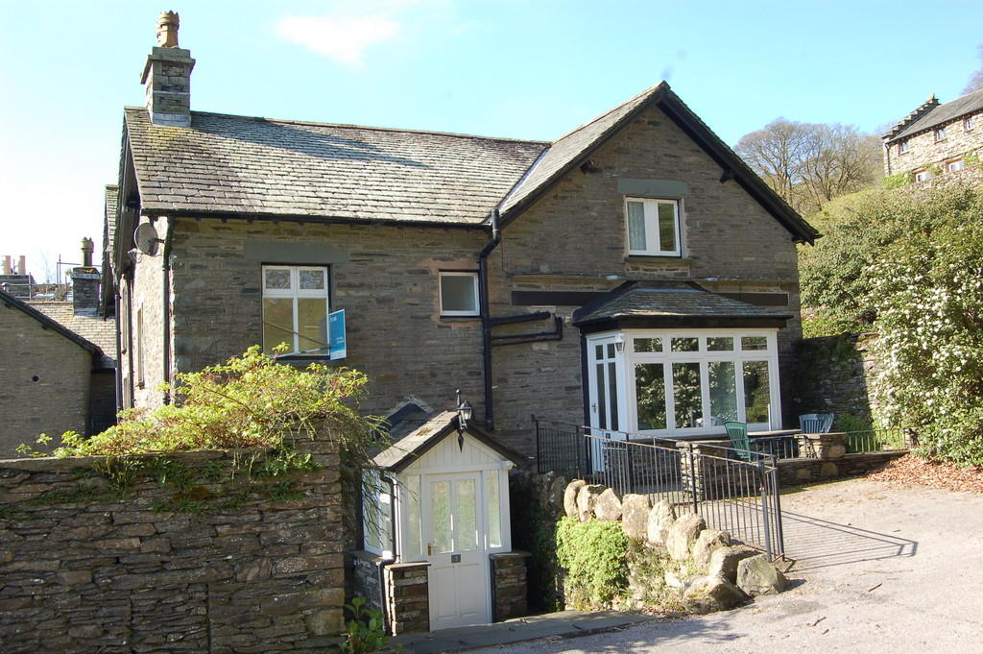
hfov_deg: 53.2
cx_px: 492
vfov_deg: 36.8
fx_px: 982
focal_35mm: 36
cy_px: 327
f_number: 10
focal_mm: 24
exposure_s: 1/160
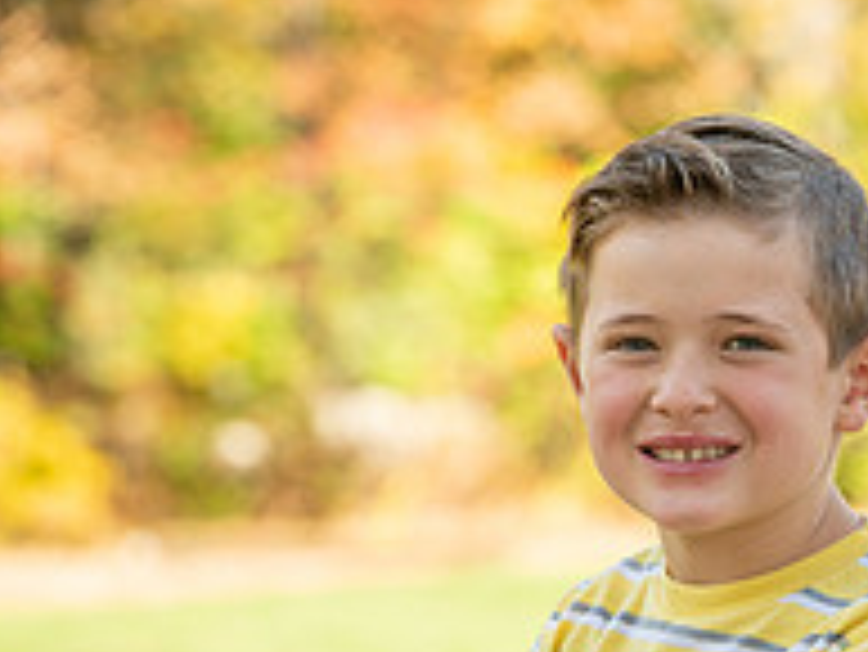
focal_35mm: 370
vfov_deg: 4.0
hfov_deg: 5.4
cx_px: 654
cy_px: 904
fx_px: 9284
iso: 100
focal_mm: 165
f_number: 6.3
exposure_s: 1/160
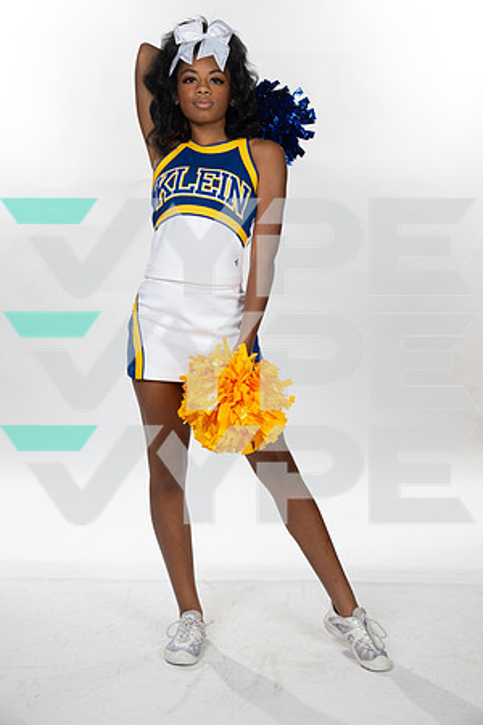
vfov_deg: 34.5
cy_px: 362
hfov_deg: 23.4
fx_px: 1167
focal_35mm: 58
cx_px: 242
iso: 800
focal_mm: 58
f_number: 7.1
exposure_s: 1/320
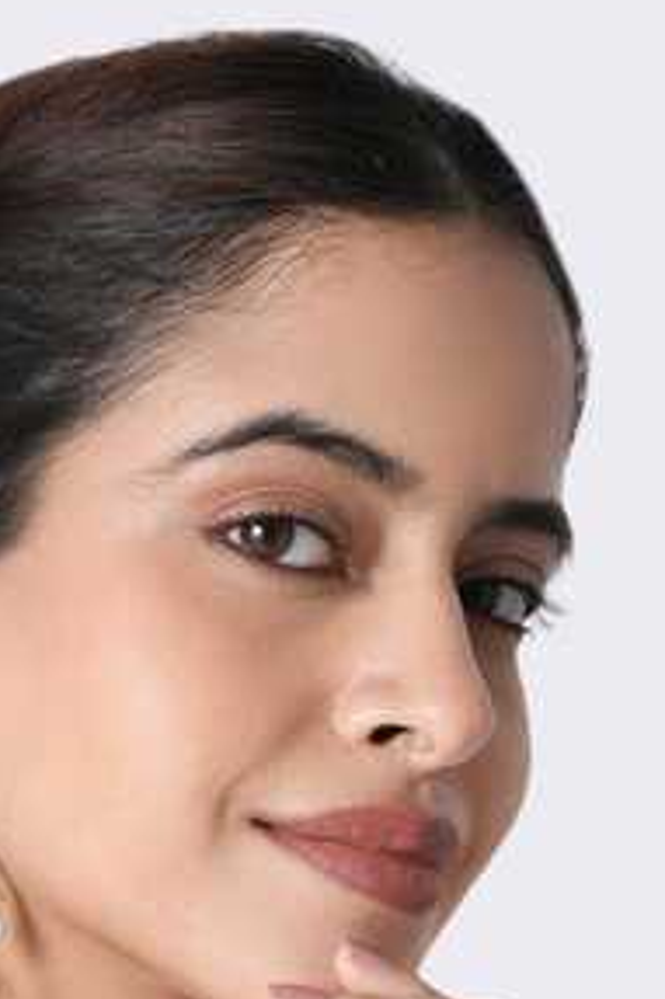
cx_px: 153
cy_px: 868
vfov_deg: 30.3
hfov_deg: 21.0
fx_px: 1775
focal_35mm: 64
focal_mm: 35
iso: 100
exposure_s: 1/125
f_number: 9.5
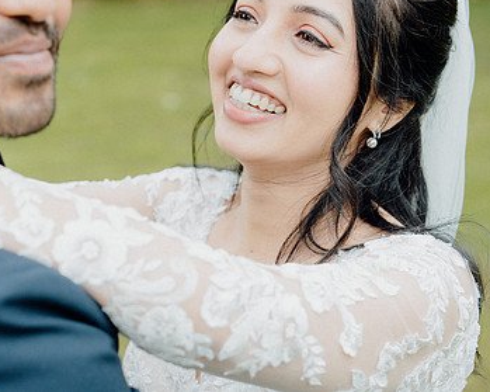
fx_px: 1290
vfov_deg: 17.2
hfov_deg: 21.2
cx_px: 98
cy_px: 122
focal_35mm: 89
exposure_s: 1/250
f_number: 3.5
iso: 125
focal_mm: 57
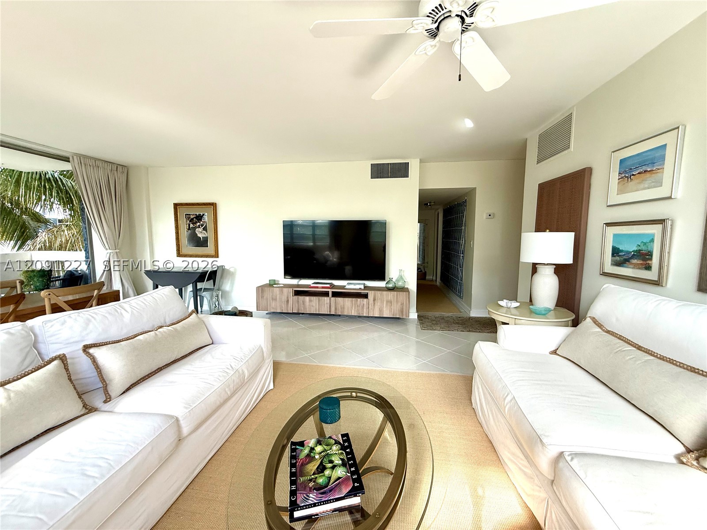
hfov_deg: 102.1
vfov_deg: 85.7
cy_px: 265
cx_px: 354
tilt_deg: -5.6
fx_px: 286
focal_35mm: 14
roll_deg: -0.1
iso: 100
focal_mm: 2.22
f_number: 2.2
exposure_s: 1/99
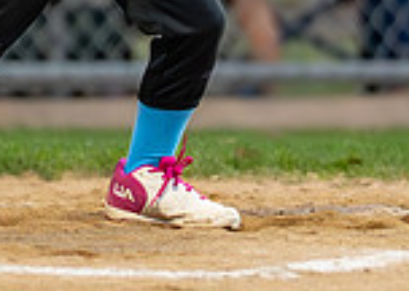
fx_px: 14830
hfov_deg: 1.6
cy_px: -243
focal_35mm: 1279
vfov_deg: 1.1
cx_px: 106
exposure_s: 1/1250
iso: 2000
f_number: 2
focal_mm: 135
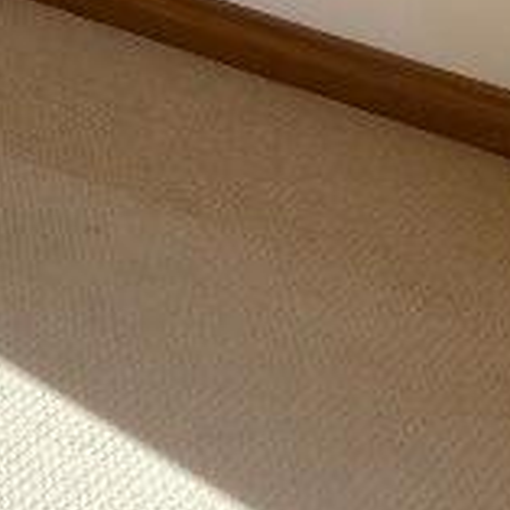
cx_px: -588
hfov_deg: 10.5
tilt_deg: -14.1
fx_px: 2500
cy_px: -468
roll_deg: -1.1
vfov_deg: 10.8
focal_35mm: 150
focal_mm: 4.25
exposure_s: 1/481
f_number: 1.8
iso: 32
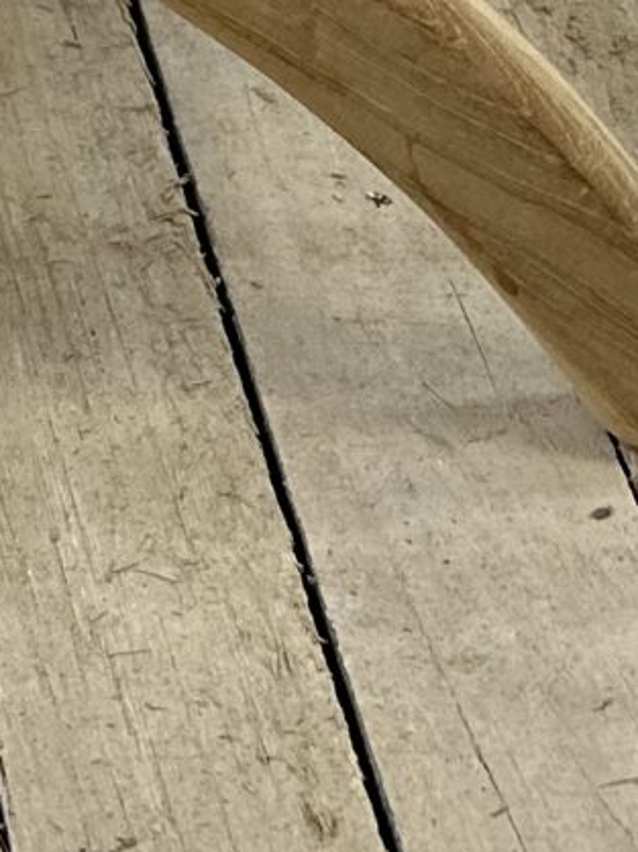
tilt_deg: -20.8
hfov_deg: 9.4
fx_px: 3616
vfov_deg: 10.9
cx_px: -664
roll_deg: +0.3
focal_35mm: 147
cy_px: -1353
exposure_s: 1/112
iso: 50
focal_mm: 6.86
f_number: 1.78
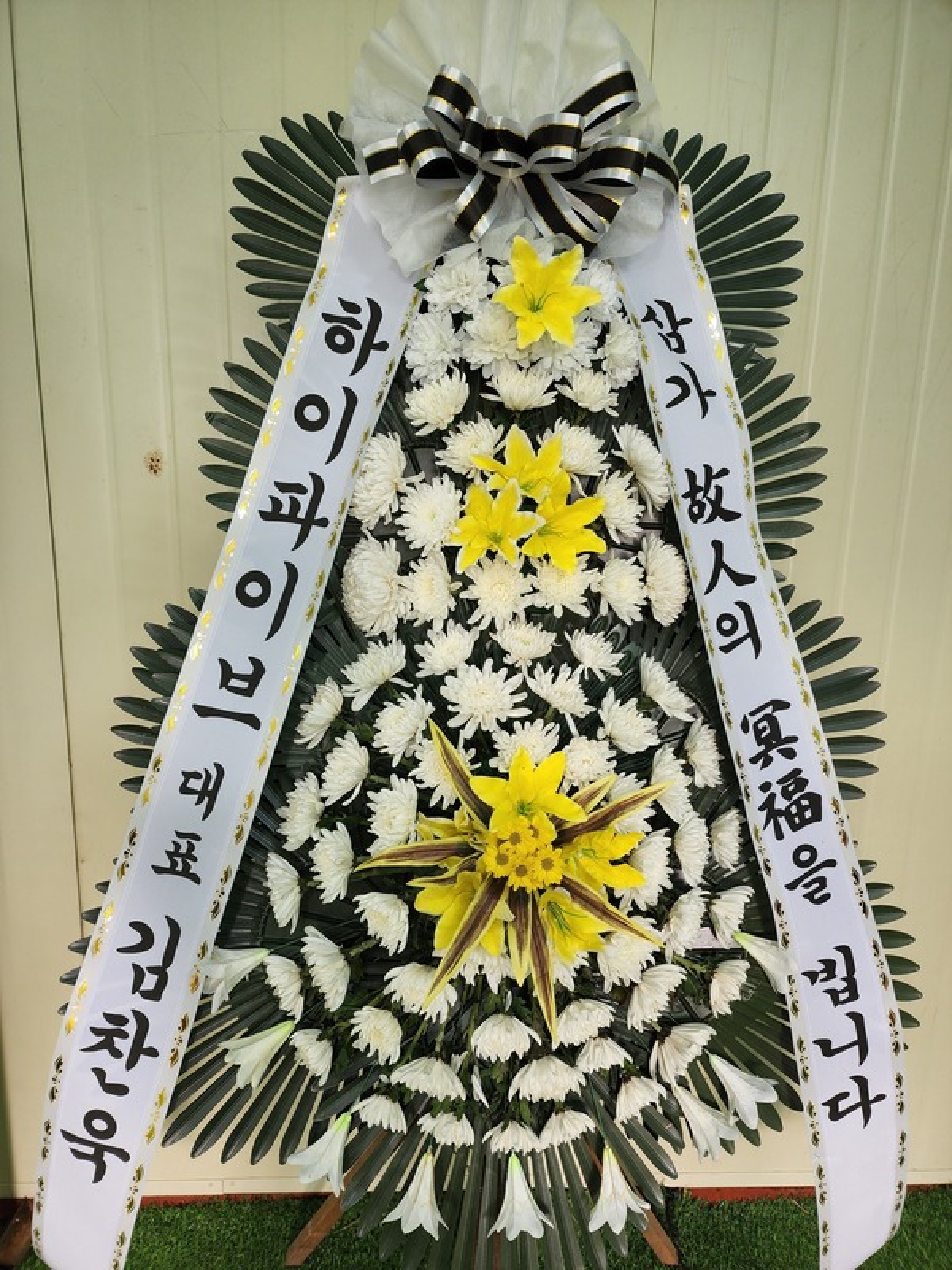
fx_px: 843
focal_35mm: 23
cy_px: 635
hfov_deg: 58.9
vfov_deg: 73.9
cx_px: 476
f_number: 1.8
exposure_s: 1/120
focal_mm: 6.4
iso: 64
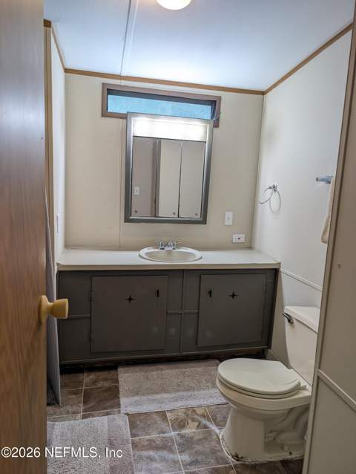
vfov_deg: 71.5
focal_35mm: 24
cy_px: 237
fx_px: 328
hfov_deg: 56.9
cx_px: 178
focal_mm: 6.9
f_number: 1.68
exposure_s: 1/120
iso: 223
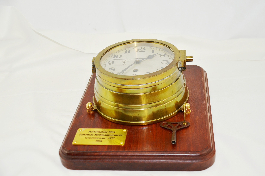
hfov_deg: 41.2
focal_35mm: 48
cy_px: 88
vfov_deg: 28.0
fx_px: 353
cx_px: 132
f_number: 4.2
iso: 200
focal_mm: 32
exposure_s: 1/200
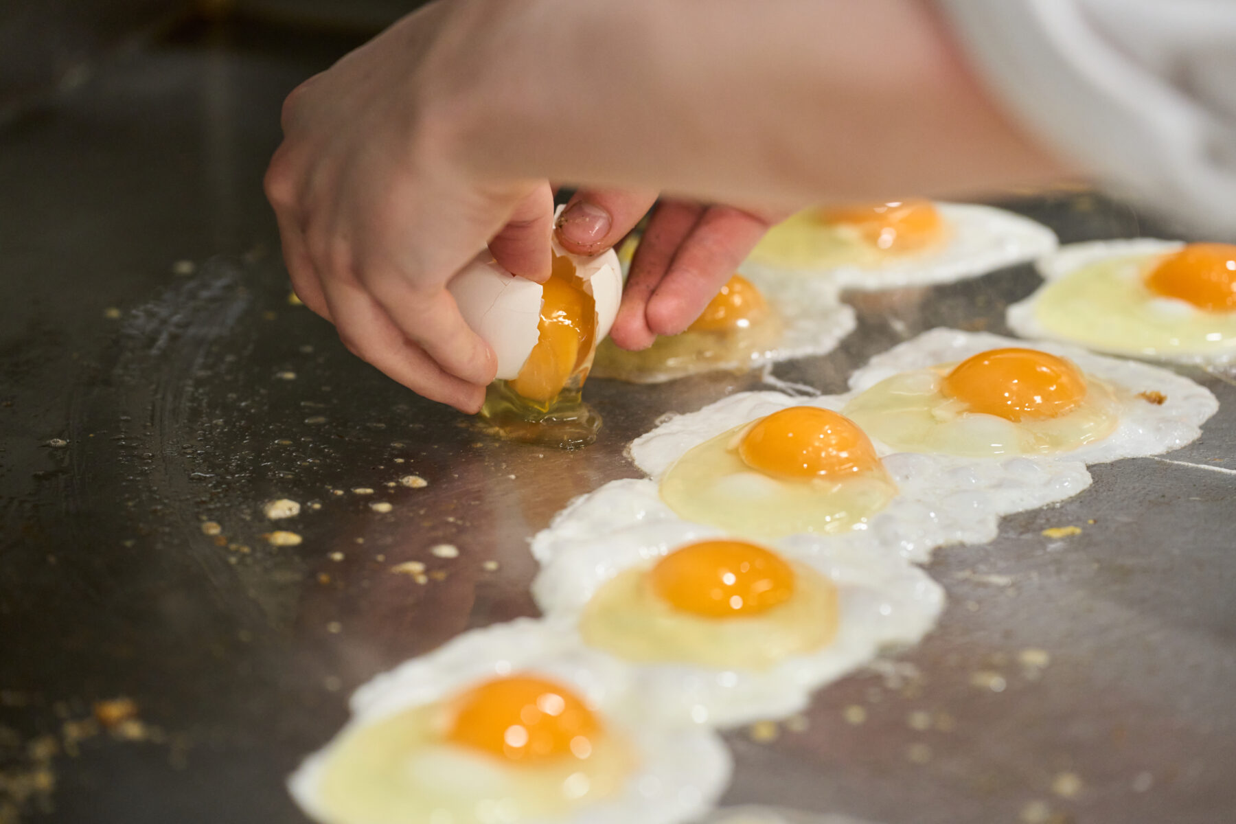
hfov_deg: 13.7
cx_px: 618
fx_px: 5150
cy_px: 412
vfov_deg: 9.1
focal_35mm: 150
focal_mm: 150
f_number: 3.5
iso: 2000
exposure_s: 1/250
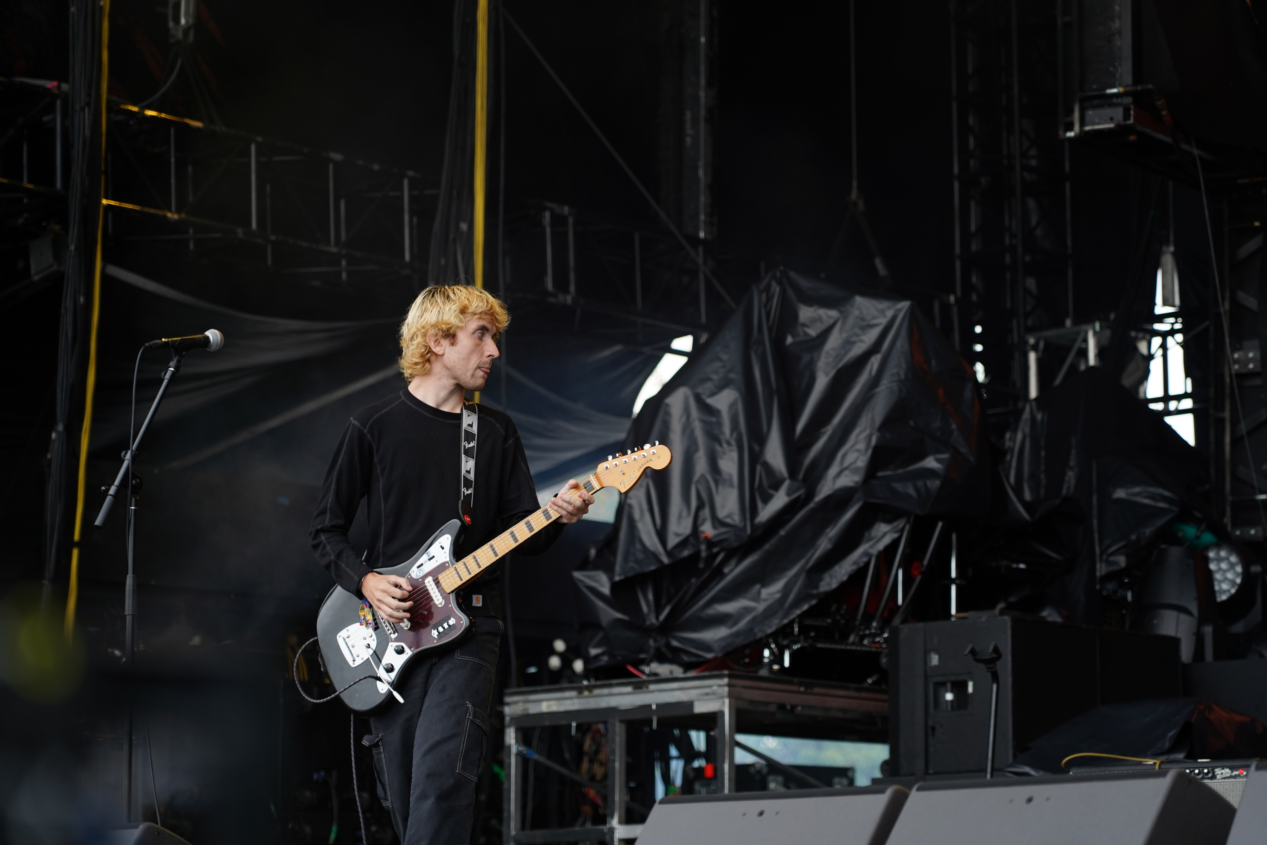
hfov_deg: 19.5
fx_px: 3695
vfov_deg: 13.0
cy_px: 422
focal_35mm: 105
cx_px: 634
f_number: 4
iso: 250
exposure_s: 1/125
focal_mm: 105
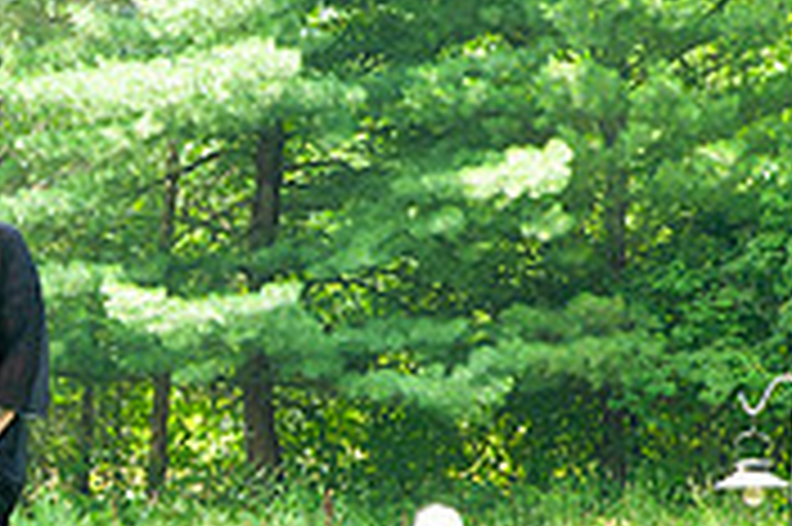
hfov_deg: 7.2
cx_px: -414
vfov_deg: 4.9
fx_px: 6198
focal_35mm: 282
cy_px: 459
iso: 800
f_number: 14
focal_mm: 70
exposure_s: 1/125
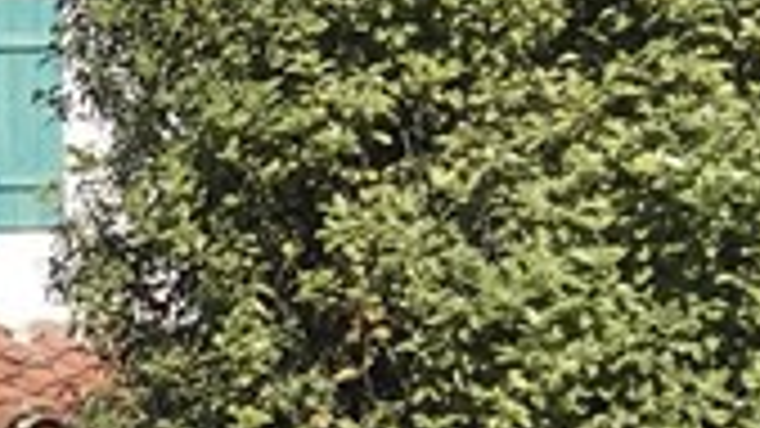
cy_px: 297
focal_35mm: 191
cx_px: -1327
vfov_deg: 6.4
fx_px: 3848
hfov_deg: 9.4
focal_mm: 4.15
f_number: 2.2
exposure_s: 1/1148
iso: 25
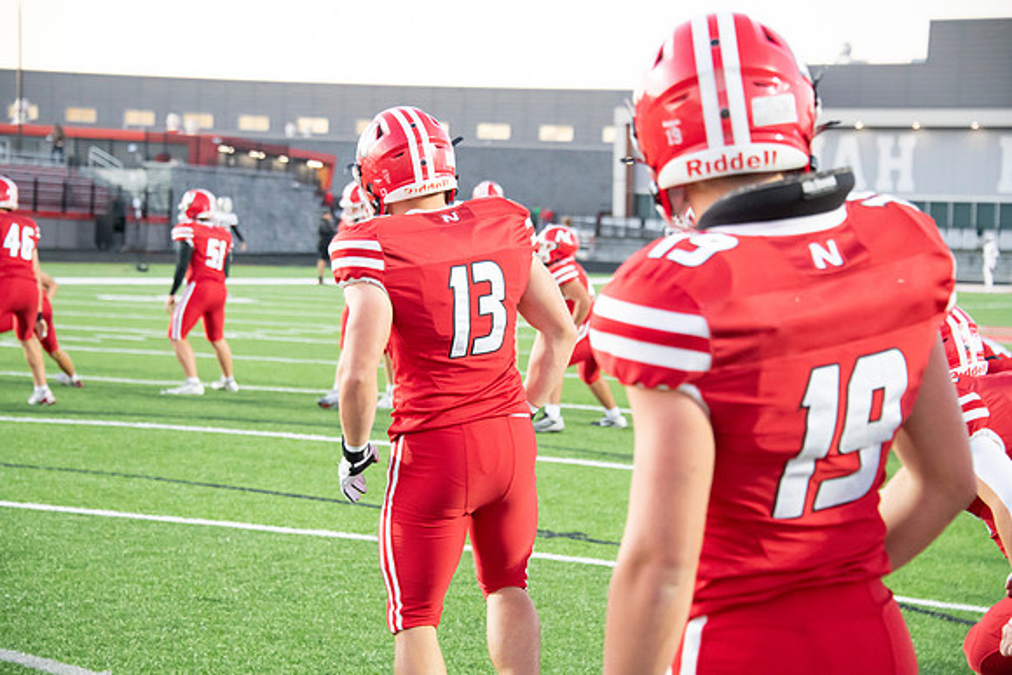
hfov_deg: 20.4
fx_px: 2812
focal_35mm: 100
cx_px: 506
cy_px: 338
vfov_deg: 13.7
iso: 8000
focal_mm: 100
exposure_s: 1/320
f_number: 5.6
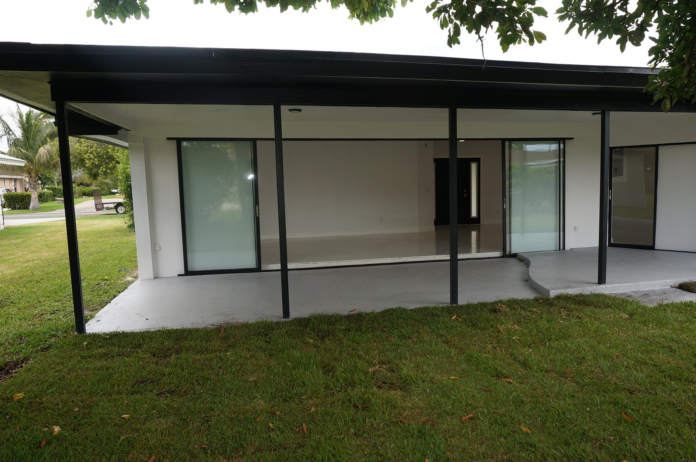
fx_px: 540
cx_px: 400
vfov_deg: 46.2
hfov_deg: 65.2
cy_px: 243
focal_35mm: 28
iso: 100
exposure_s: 1/80
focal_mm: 16
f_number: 6.3
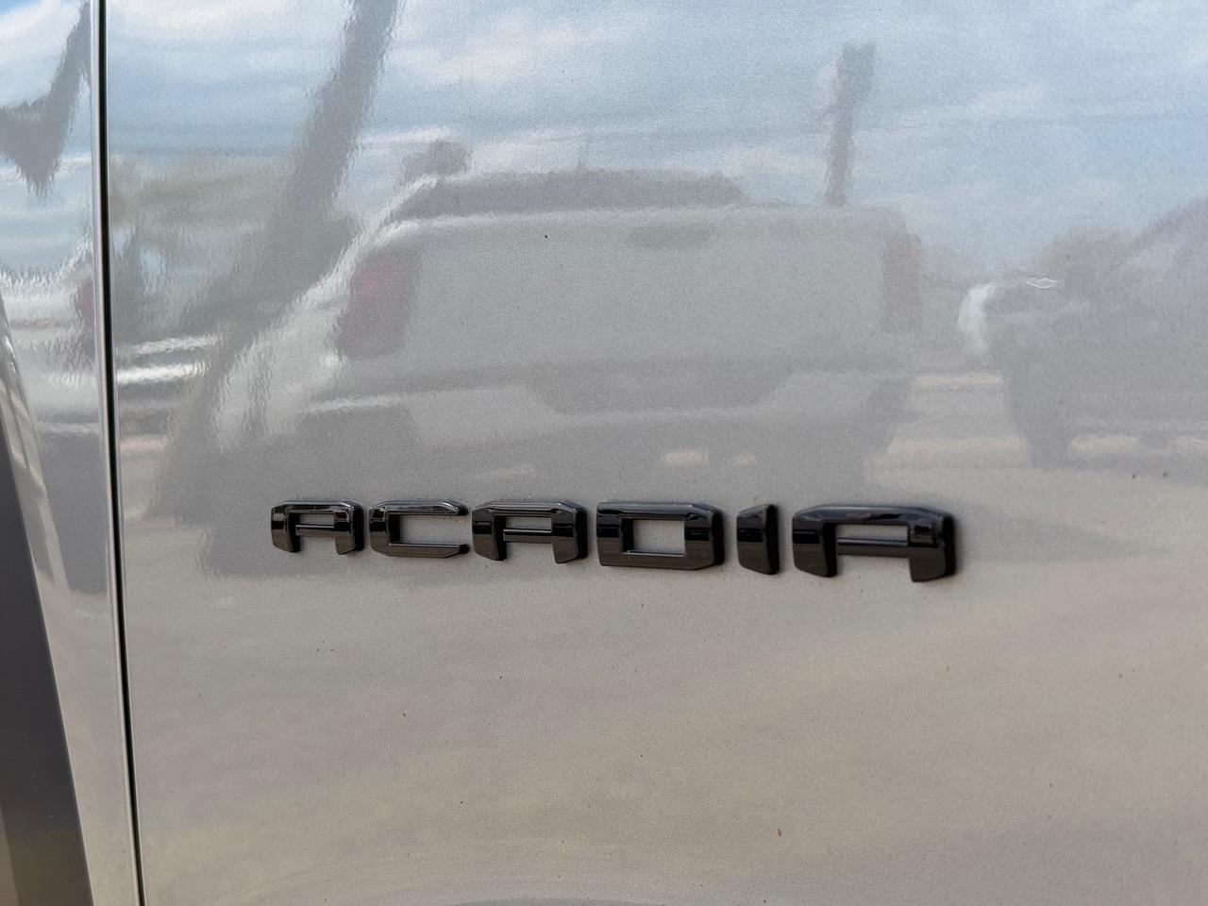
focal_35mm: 48
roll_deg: -1.8
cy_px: 453
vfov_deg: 30.3
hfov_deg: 39.7
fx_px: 1675
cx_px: 604
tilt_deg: -2.2
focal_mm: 6.76
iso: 64
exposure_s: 1/1838
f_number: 1.78
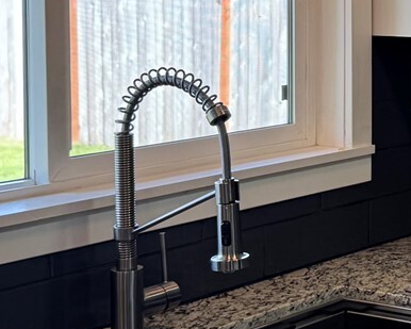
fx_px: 1180
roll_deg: -0.7
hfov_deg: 18.0
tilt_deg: -4.6
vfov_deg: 15.7
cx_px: 588
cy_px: 55
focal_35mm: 97
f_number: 1.78
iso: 80
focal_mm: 6.76
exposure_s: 1/120
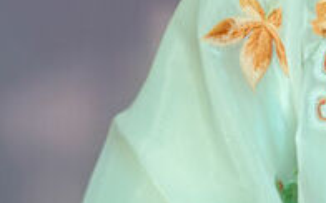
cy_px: -129
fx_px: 3638
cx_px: 554
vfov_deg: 3.2
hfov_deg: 5.1
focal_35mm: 410
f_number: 2.5
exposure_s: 1/100
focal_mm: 50
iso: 125
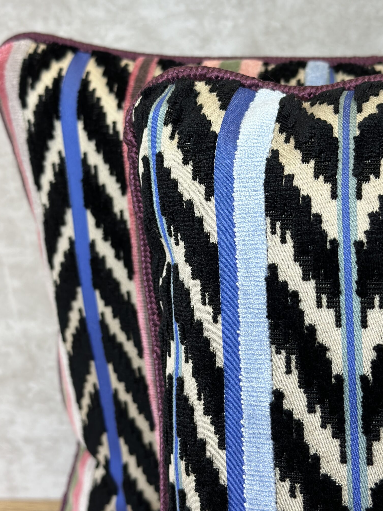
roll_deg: +3.6
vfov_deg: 31.7
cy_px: 248
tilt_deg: -16.2
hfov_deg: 24.0
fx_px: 900
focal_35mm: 61
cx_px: 228
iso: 80
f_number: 1.78
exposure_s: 1/127
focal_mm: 6.86
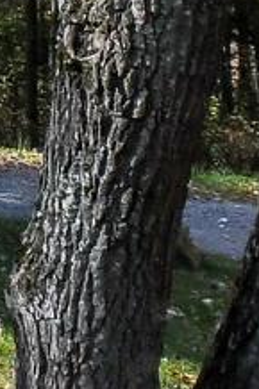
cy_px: -549
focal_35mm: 282
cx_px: -1497
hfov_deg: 3.8
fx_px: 3048
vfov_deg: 6.9
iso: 500
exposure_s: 1/1250
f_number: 5.6
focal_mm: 20
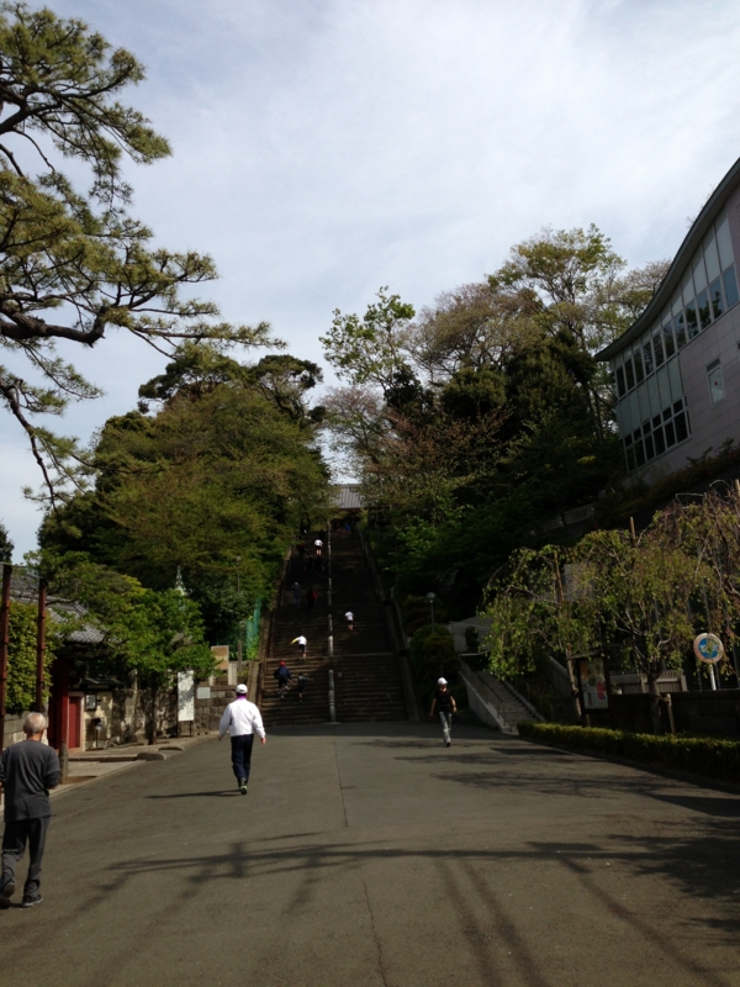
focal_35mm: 33
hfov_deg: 42.9
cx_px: 370
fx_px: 941
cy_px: 494
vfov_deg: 55.4
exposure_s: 1/1600
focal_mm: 4.13
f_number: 2.4
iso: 50
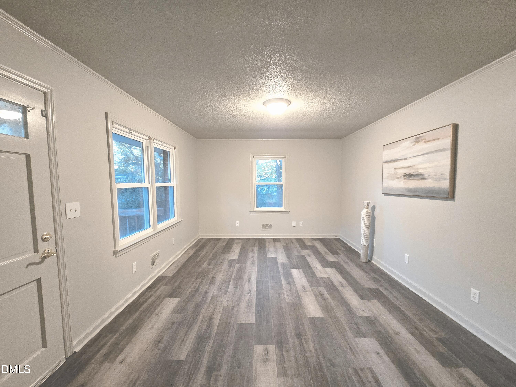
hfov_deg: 106.2
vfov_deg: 89.9
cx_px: 258
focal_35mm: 13
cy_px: 194
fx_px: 194
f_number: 2.2
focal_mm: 2.2
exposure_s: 1/60.2
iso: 1000
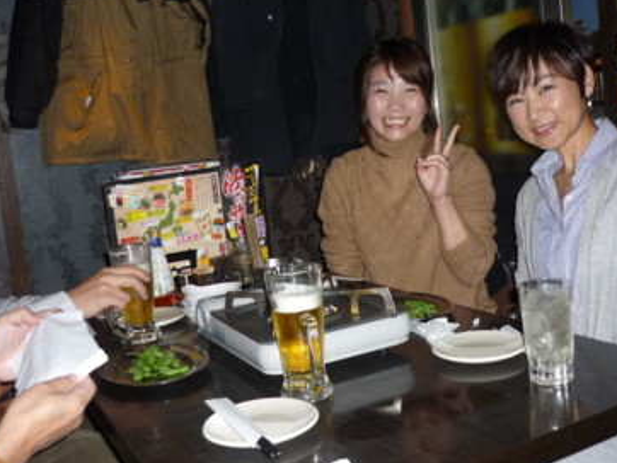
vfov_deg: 35.1
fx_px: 731
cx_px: 336
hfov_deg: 45.7
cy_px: 197
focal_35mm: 41
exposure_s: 1/30
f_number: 2.8
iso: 160
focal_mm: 5.5
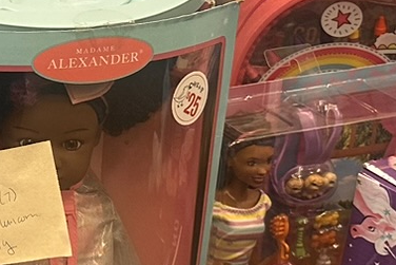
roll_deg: +1.0
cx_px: -259
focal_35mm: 136
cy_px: 171
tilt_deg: -23.0
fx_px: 1496
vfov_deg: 10.1
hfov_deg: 13.8
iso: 160
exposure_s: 1/120
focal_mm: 6.86
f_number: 1.78
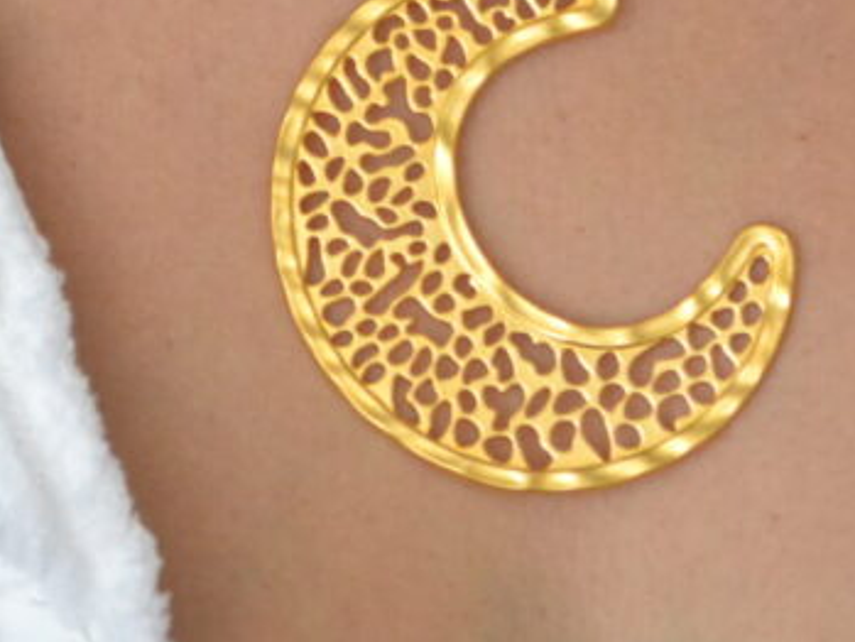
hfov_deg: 2.8
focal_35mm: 720
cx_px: 448
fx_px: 17781
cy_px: -274
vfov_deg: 2.1
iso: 3200
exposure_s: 1/160
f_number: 5
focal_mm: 145
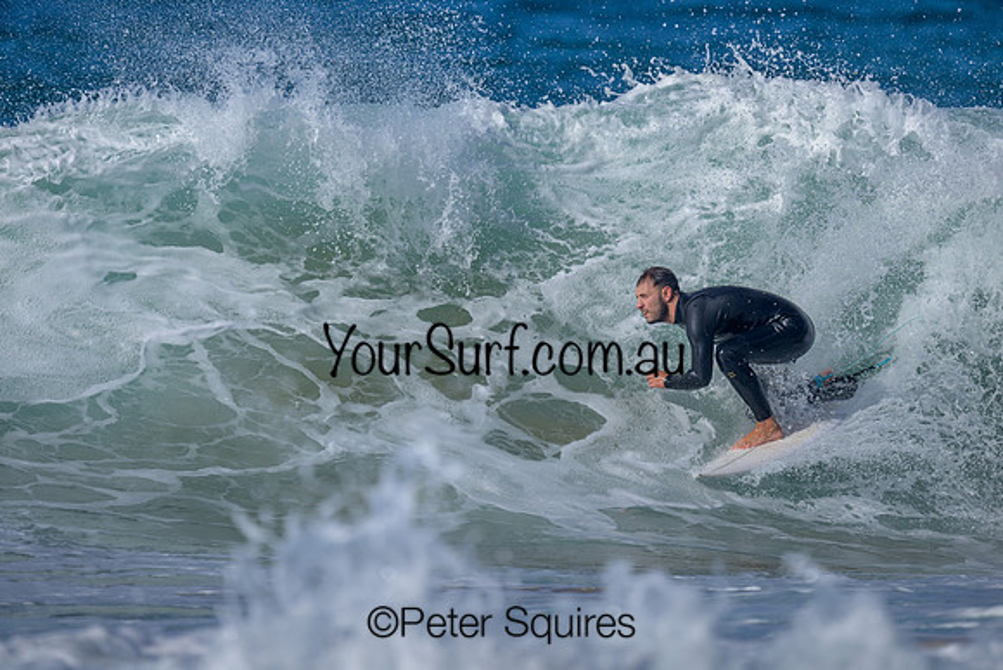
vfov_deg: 1.5
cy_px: 282
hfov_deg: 2.2
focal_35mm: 927
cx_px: 522
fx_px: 25822
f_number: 6.3
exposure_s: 1/2000
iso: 160
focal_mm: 800
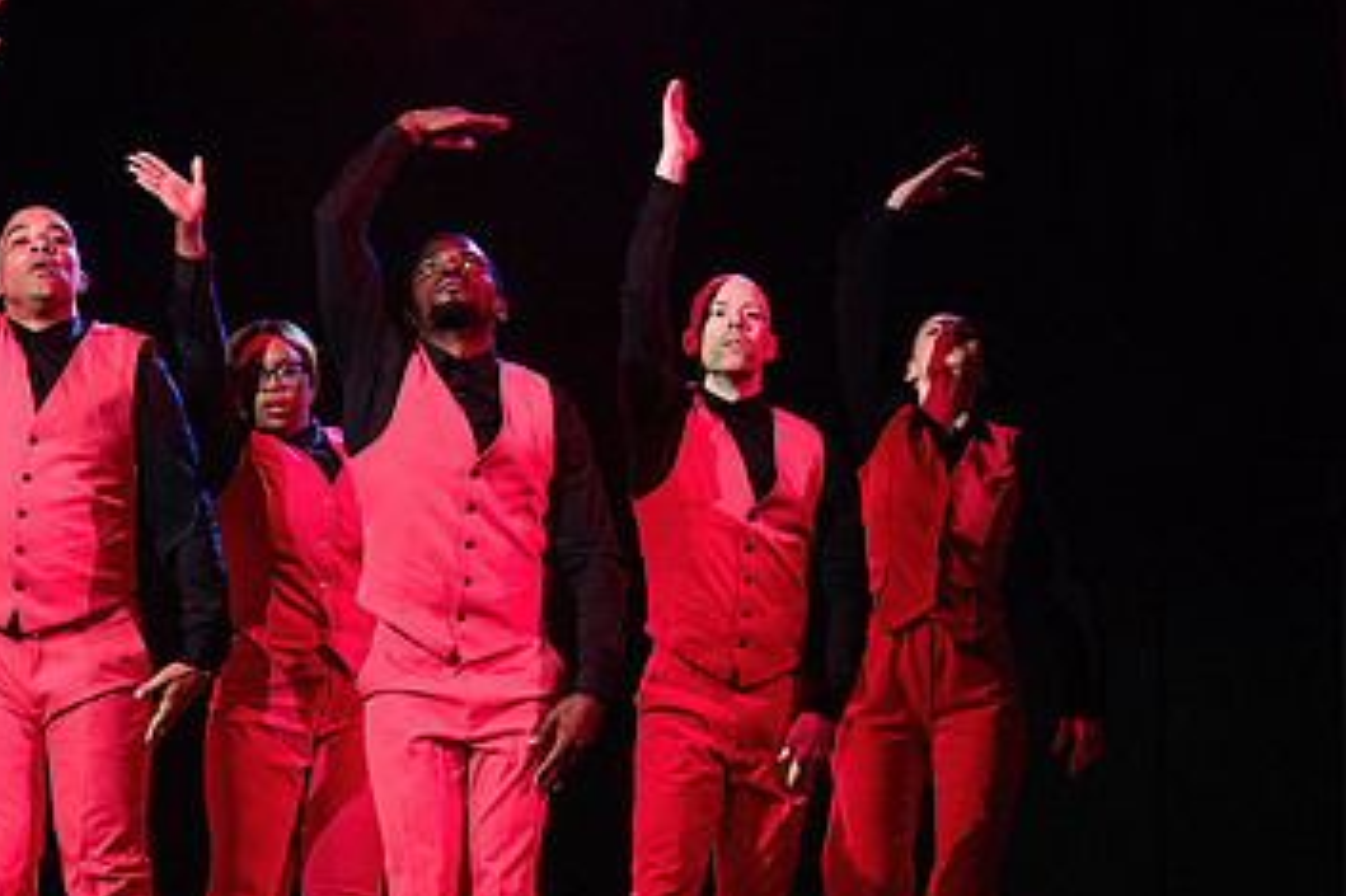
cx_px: 320
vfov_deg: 6.9
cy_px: 532
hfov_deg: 10.4
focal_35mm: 198
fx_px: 7399
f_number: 2.8
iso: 1600
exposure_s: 1/250
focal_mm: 116
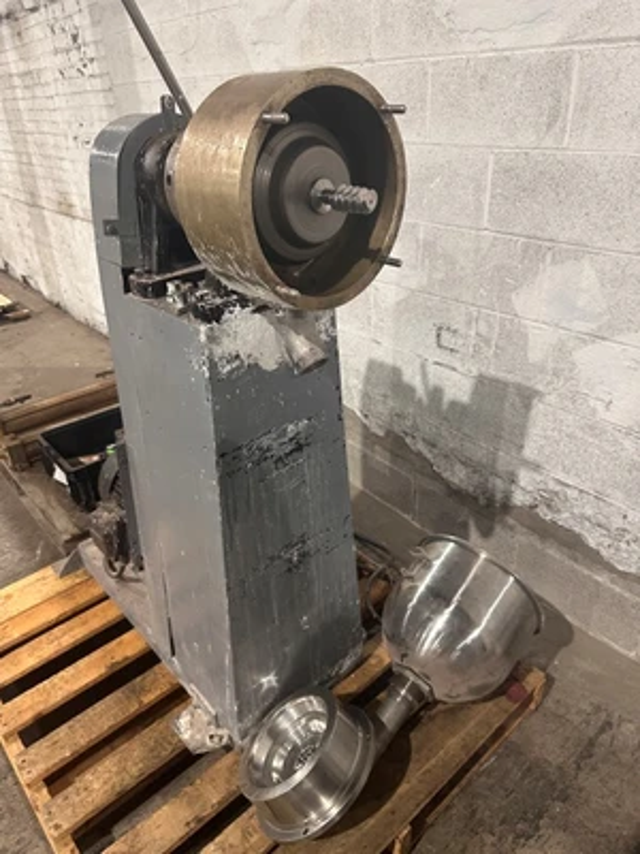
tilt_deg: -27.5
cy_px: 427
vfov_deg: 71.6
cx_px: 320
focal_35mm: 24
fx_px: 592
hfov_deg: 56.8
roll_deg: +3.1
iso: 320
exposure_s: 1/60
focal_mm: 6.86
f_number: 1.78
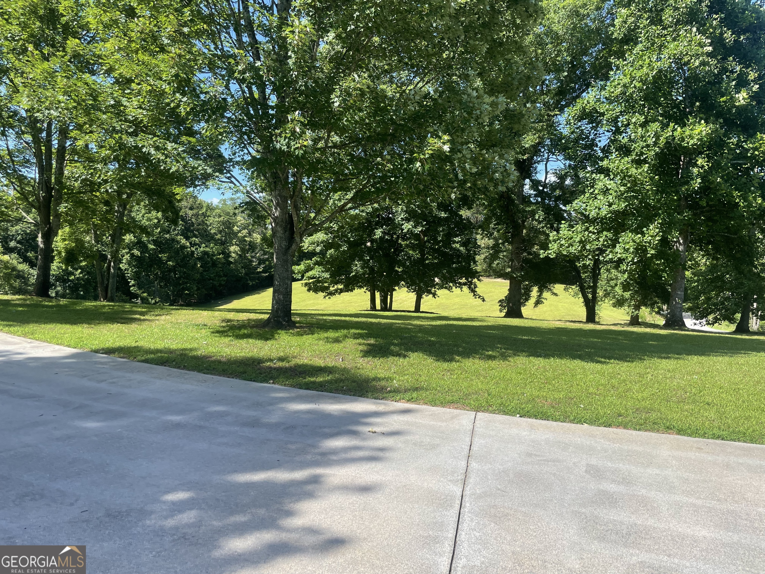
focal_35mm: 26
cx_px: 382
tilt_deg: -2.0
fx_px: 575
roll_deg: +1.9
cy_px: 287
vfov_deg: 53.1
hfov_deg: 67.3
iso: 32
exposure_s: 1/1195
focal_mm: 4.2
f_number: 1.6
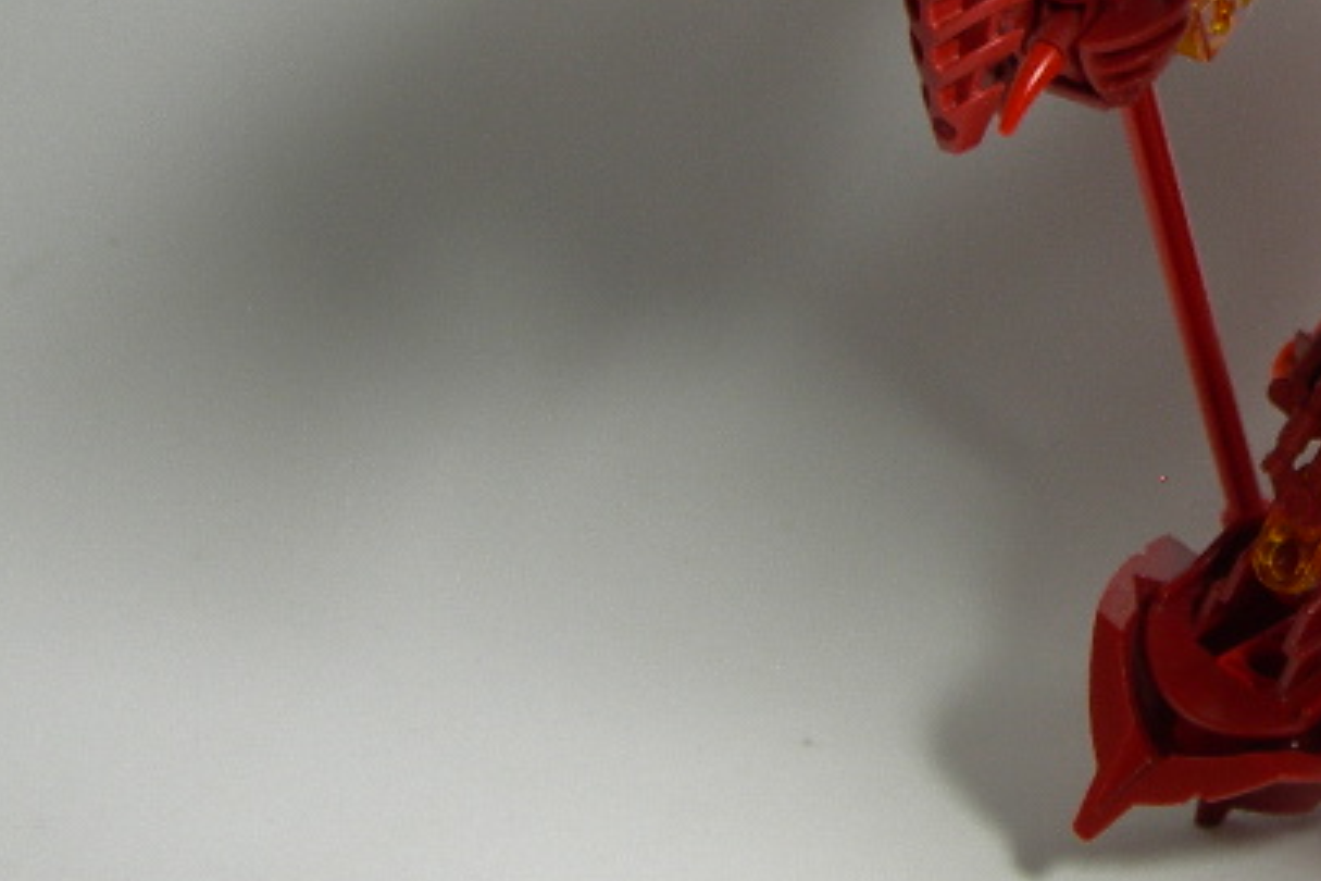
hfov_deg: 14.7
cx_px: 1628
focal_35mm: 134
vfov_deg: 10.1
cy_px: -101
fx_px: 4917
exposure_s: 1/19.6
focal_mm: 10.6
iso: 50
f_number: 3.2
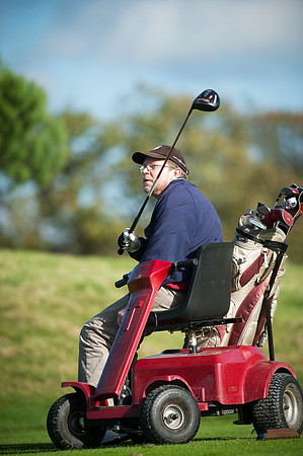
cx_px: 152
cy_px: 228
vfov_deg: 6.9
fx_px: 3796
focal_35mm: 300
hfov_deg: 4.6
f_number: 4
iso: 400
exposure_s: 1/2500
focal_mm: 300
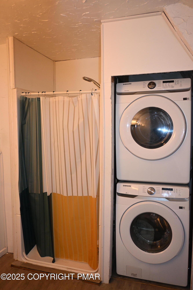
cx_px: 96
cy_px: 145
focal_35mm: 29
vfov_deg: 63.2
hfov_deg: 44.6
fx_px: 235
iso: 720
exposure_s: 1/60
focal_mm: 19.5
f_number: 3.8
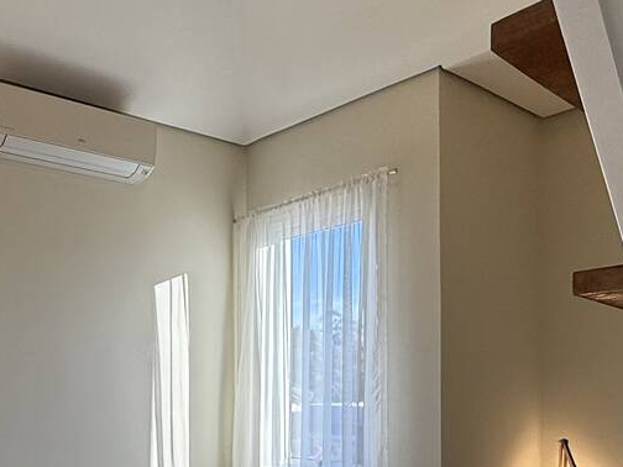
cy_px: 406
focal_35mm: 40
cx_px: 222
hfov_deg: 46.3
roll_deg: +0.0
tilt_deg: -0.7
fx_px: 720
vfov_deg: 34.3
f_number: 2.2
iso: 64
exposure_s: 1/208
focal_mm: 2.22
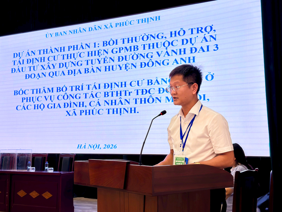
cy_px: 106
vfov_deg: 31.5
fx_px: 375
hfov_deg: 41.2
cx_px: 141
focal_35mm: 46
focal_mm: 6.76
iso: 64
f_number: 1.78
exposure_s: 1/100
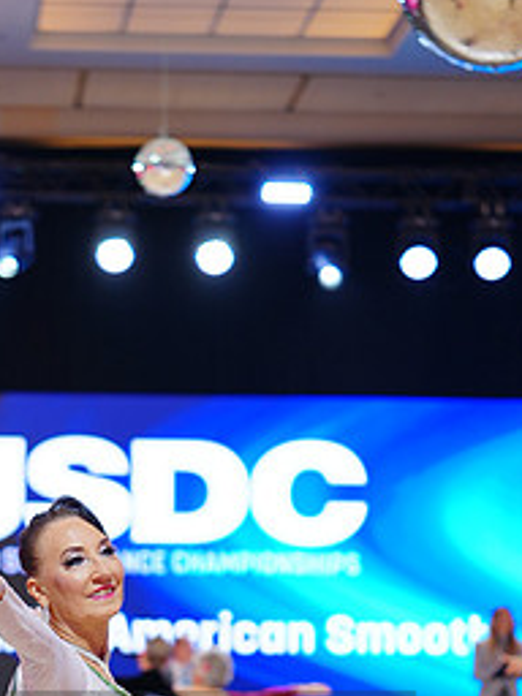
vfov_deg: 17.4
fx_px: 2192
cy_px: 783
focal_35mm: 109
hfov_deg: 13.5
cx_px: 42
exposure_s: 1/400
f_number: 2
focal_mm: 50
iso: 320
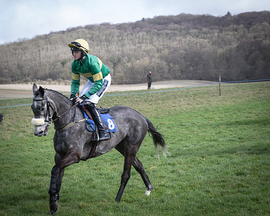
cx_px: 132
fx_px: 844
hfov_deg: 18.2
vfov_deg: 14.6
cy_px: 94
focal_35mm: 106
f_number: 5
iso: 400
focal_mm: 79
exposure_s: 1/800
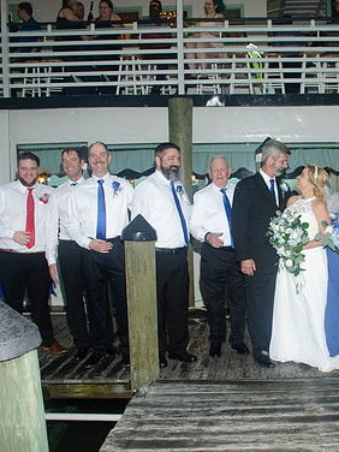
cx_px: 264
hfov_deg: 35.0
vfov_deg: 46.8
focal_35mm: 40
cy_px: 225
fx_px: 522
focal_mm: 18
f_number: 5
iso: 400
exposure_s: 1/30
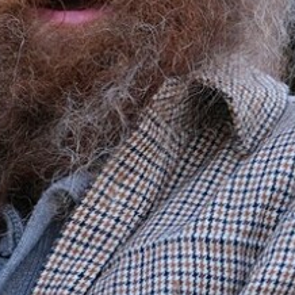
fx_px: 5390
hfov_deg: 3.1
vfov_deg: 3.1
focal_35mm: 559
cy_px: 58
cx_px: -99
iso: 400
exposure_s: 1/250
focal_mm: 106
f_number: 2.8
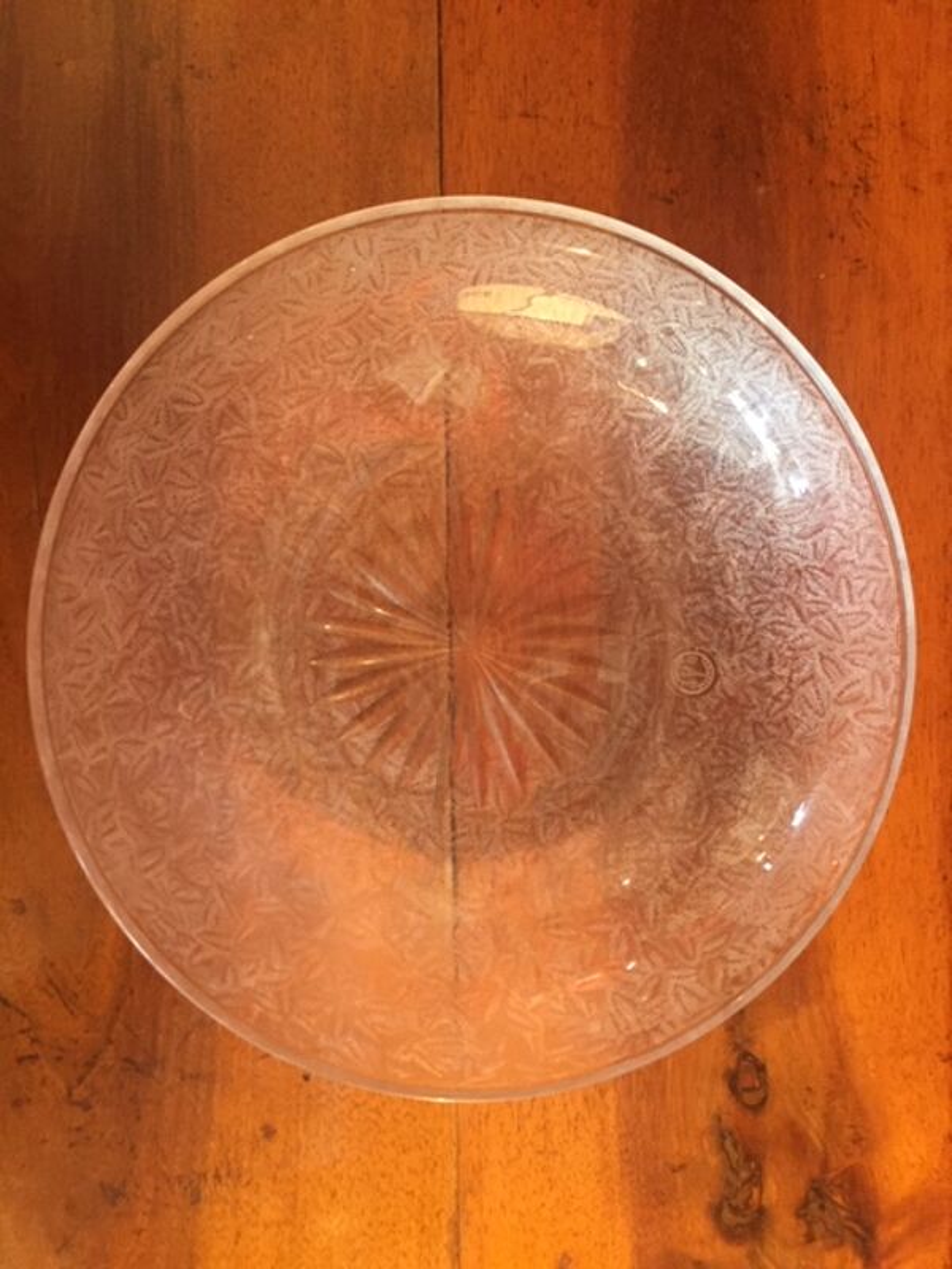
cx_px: 476
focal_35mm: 29
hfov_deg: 48.2
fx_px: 1063
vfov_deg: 61.7
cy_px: 634
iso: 250
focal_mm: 4.15
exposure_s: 1/25
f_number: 2.2
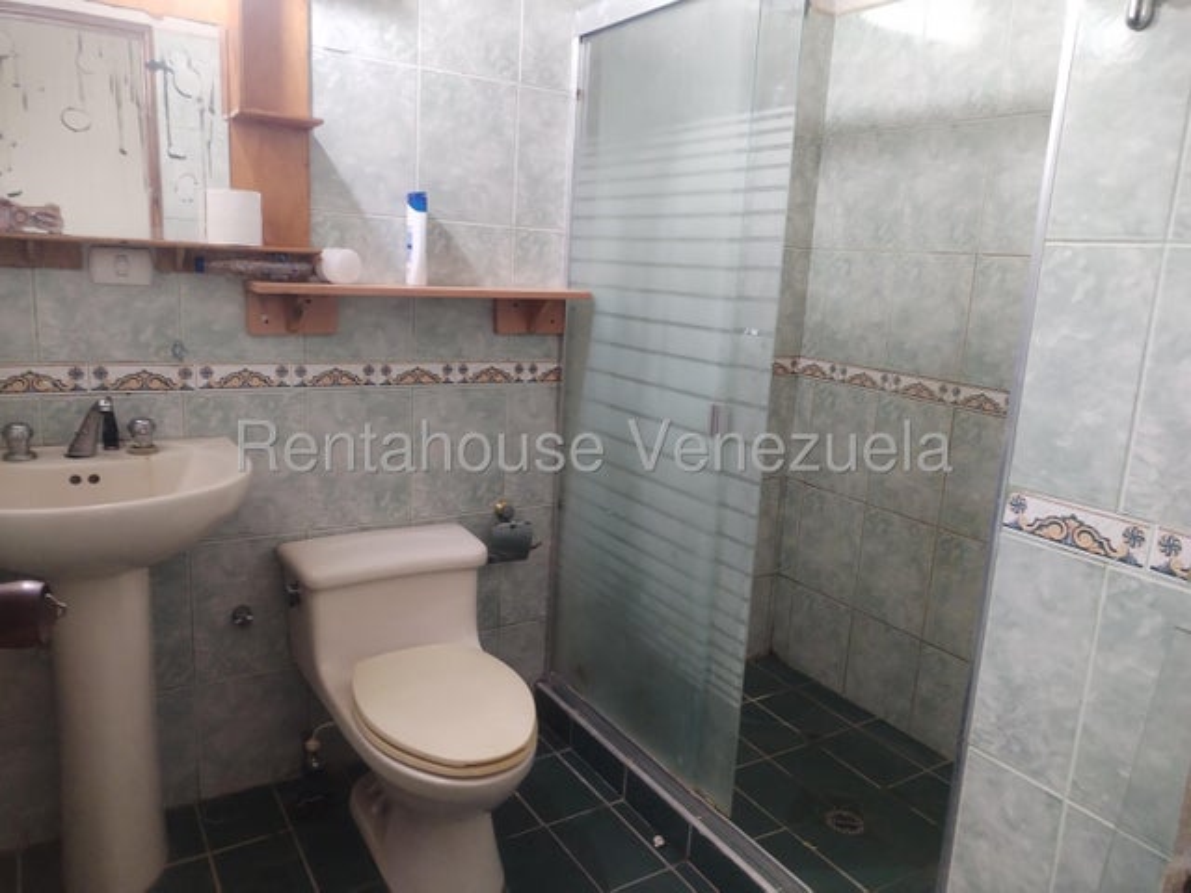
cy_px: 446
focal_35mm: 29
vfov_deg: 48.2
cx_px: 596
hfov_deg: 61.7
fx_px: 998
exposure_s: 1/25
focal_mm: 4.75
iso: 886
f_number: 1.8
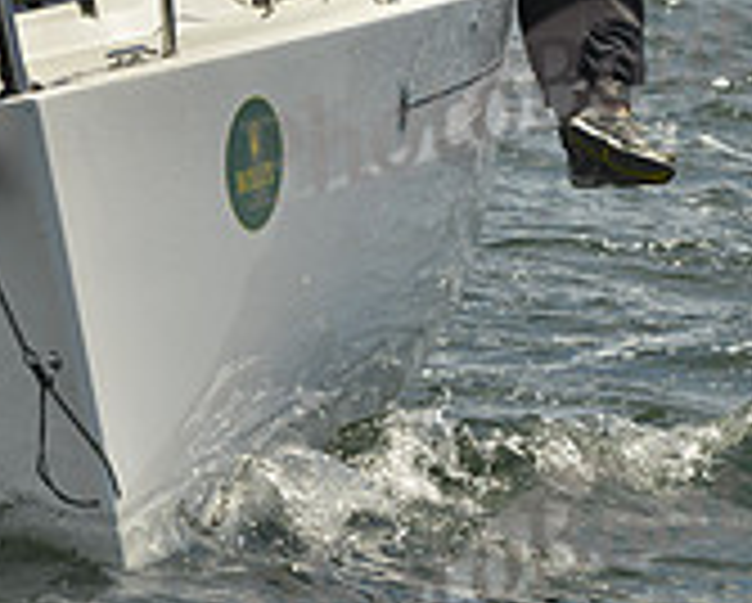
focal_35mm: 378
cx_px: 9
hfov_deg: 5.1
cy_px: -79
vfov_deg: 4.1
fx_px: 8423
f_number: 9
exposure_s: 1/1600
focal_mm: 116
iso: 280
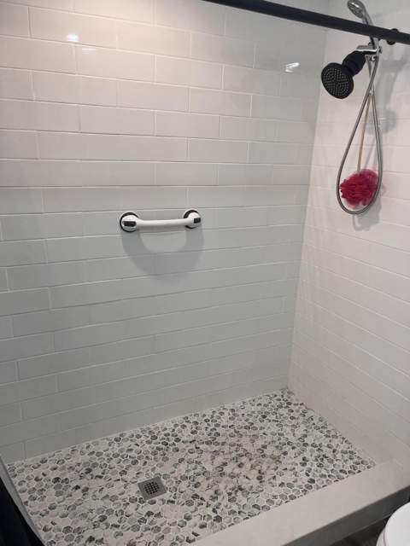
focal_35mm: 26
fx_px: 411
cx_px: 205
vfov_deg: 67.3
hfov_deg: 53.1
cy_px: 273
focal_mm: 5.1
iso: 64
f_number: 1.6
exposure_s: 1/120
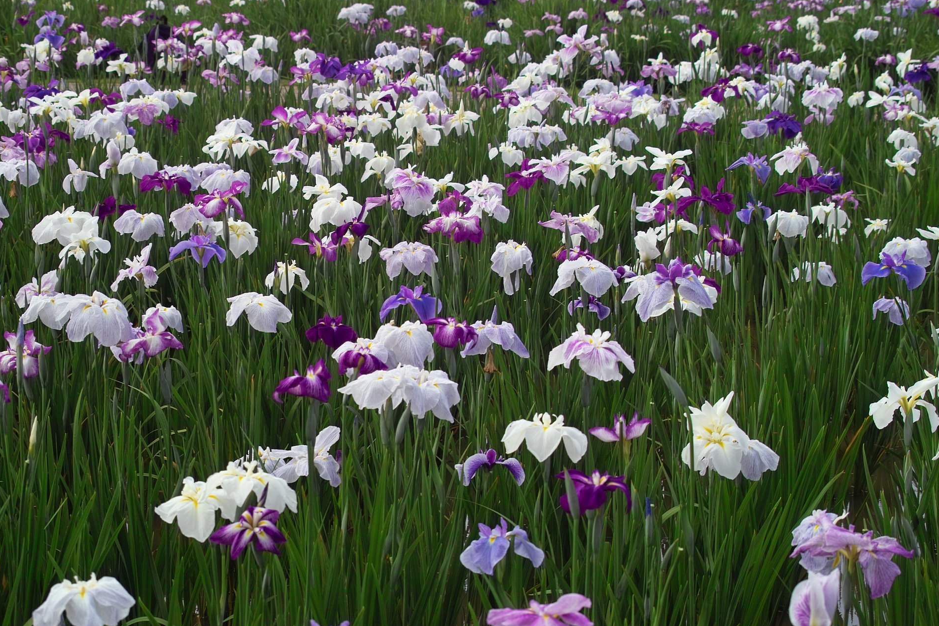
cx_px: 473
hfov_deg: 18.9
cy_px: 304
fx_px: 2817
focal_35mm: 108
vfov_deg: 12.7
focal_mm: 59
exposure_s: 1/180
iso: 100
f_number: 8
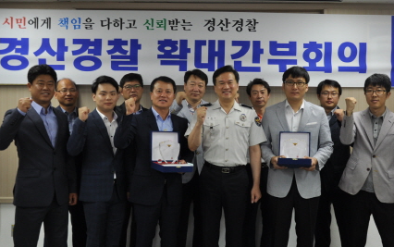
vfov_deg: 34.0
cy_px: 110
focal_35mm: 38
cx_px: 210
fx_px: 404
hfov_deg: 51.9
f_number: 4
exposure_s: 1/60
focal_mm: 21
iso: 400
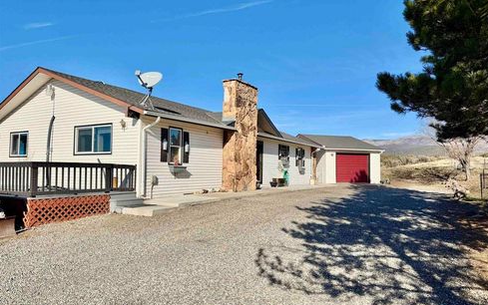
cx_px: 248
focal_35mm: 26
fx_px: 346
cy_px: 155
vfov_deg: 47.6
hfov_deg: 70.4
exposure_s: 1/7353
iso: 80
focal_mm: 6.76
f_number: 1.78
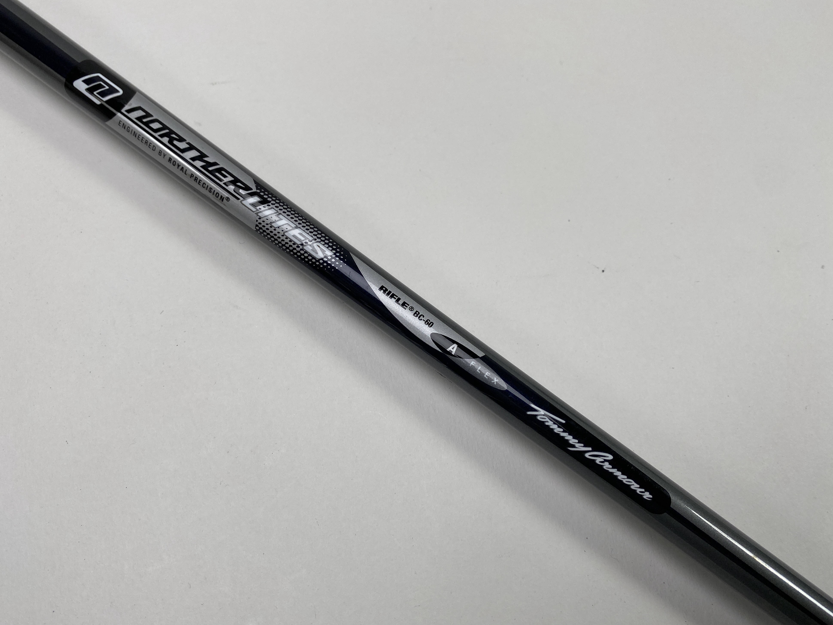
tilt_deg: -69.9
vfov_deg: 51.3
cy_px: 319
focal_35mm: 27
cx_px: 412
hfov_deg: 65.3
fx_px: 650
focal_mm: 4.25
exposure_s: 1/506
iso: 32
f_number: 1.8
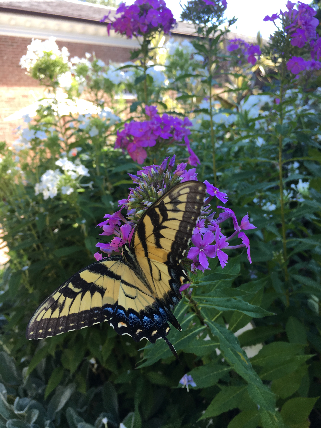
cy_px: 214
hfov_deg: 48.2
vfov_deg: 61.7
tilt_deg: -10.5
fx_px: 359
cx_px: 160
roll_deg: +8.5
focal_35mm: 29
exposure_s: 1/150
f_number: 2.2
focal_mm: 4.15
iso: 25
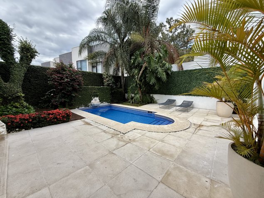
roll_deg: +0.0
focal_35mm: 14
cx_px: 132
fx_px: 107
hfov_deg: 102.1
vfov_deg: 85.7
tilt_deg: -5.9
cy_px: 99
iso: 50
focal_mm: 2.22
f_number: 2.2
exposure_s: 1/789
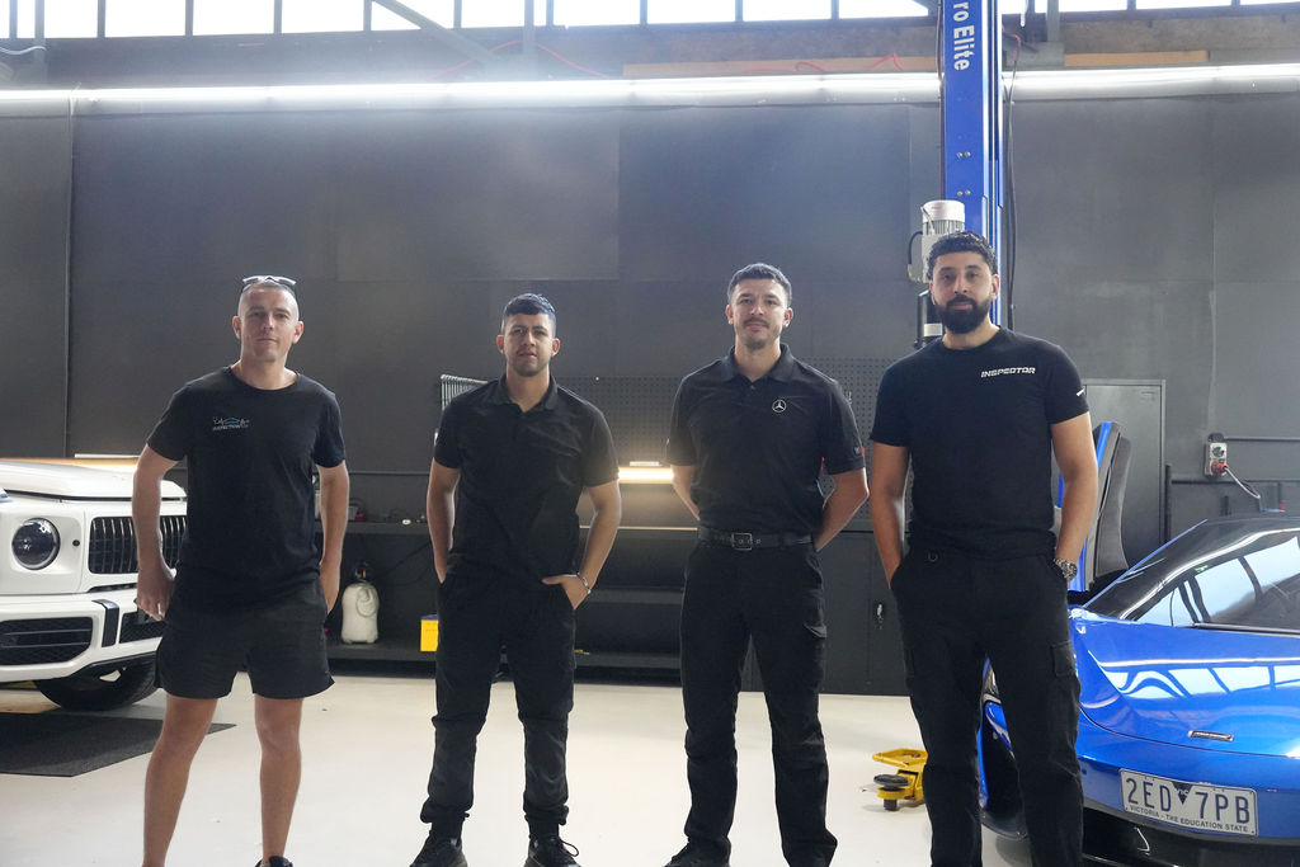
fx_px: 1365
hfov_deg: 50.9
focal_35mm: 38
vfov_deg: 35.2
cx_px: 650
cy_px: 434
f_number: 3.5
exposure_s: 1/160
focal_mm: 25.2
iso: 6400
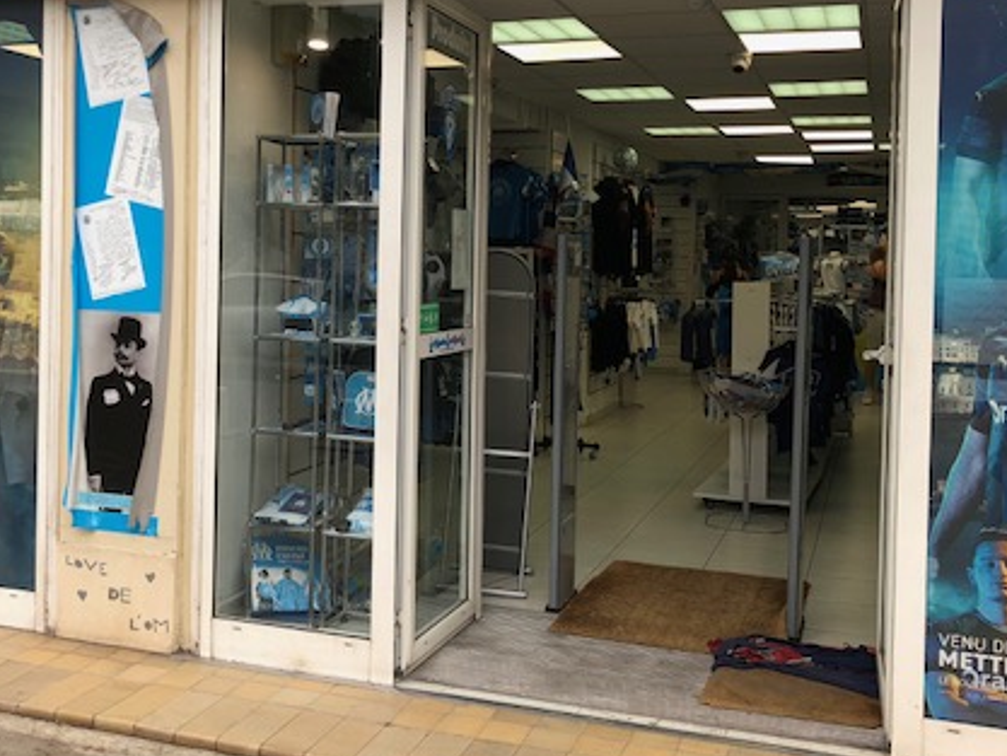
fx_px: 1251
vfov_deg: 33.5
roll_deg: -1.3
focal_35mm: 43
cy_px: 290
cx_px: 396
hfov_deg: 43.6
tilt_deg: -0.6
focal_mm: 4
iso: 20
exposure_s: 1/131
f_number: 1.8
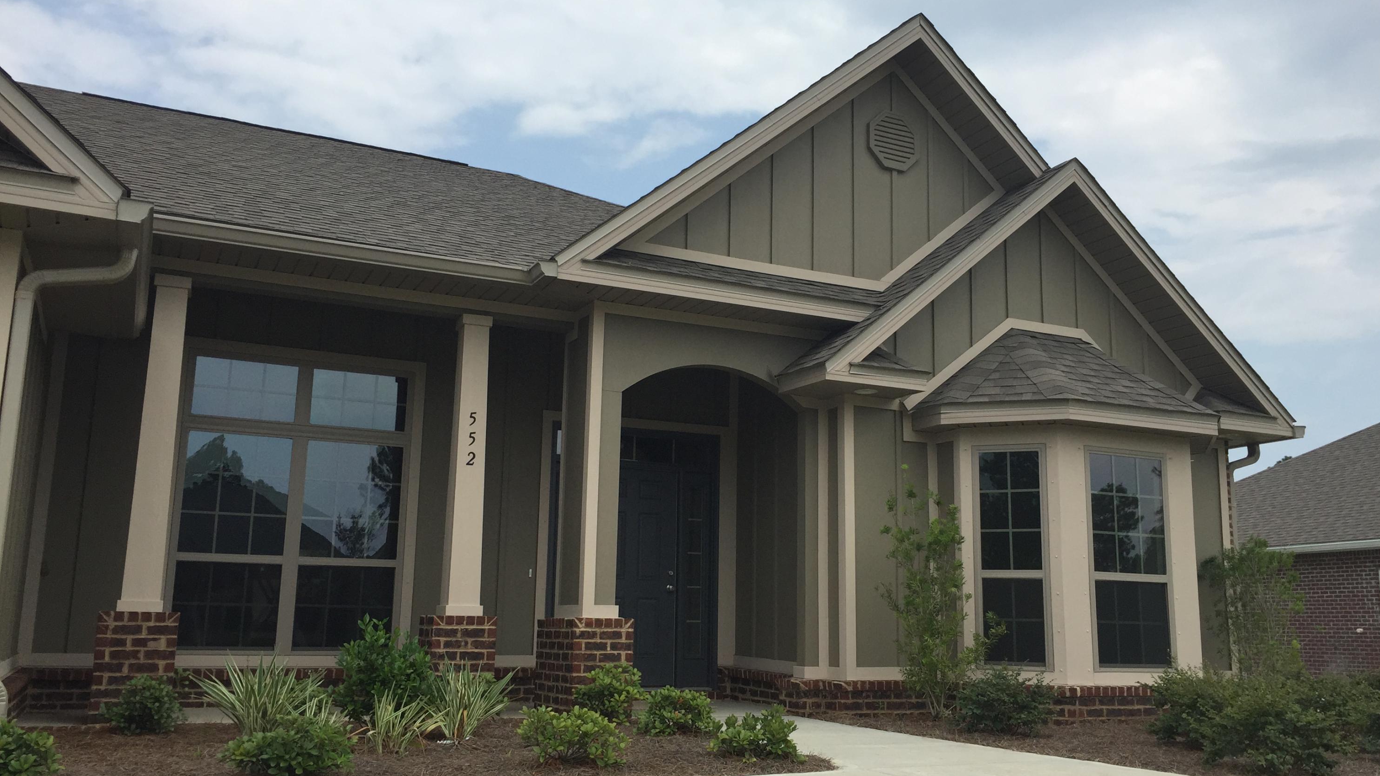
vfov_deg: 36.7
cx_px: 698
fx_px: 1171
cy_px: 417
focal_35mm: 32
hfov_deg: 61.0
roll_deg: -1.8
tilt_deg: +11.5
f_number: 2.2
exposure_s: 1/2475
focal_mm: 4.15
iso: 32
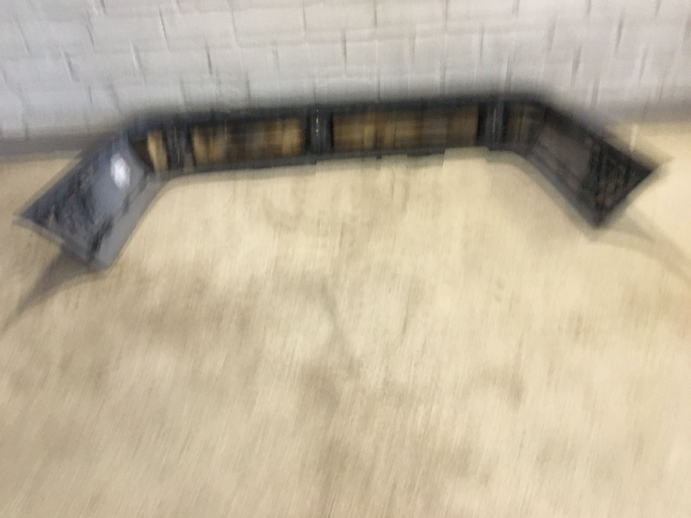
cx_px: 346
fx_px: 579
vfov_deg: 48.2
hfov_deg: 61.7
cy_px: 259
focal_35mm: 29
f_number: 2.2
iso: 250
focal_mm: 4.15
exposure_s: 1/33
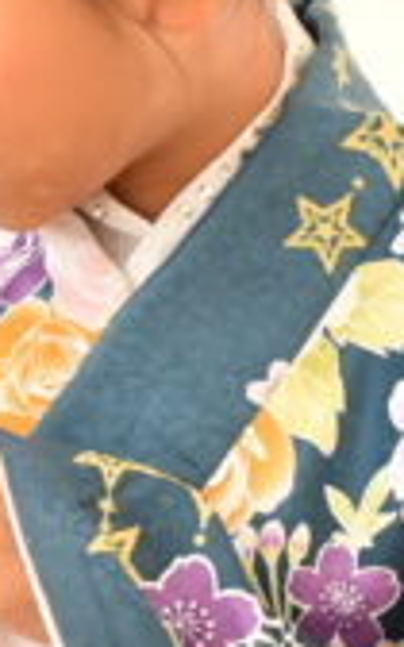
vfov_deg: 6.8
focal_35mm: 311
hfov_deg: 4.2
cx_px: -265
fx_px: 5479
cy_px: 410
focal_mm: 50
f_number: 5.6
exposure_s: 1/160
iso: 800
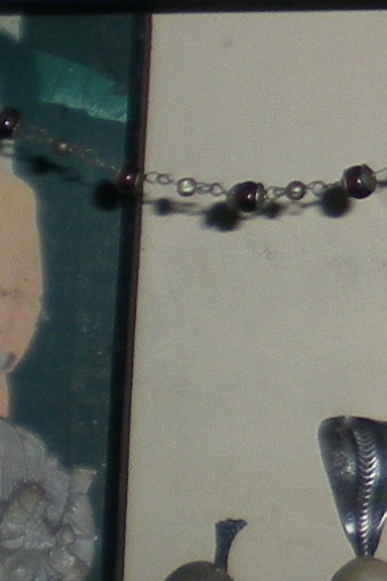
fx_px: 3934
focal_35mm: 244
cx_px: 1063
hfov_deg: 5.4
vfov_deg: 8.3
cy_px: -134
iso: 50
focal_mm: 7.4
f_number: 3.5
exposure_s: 1/60
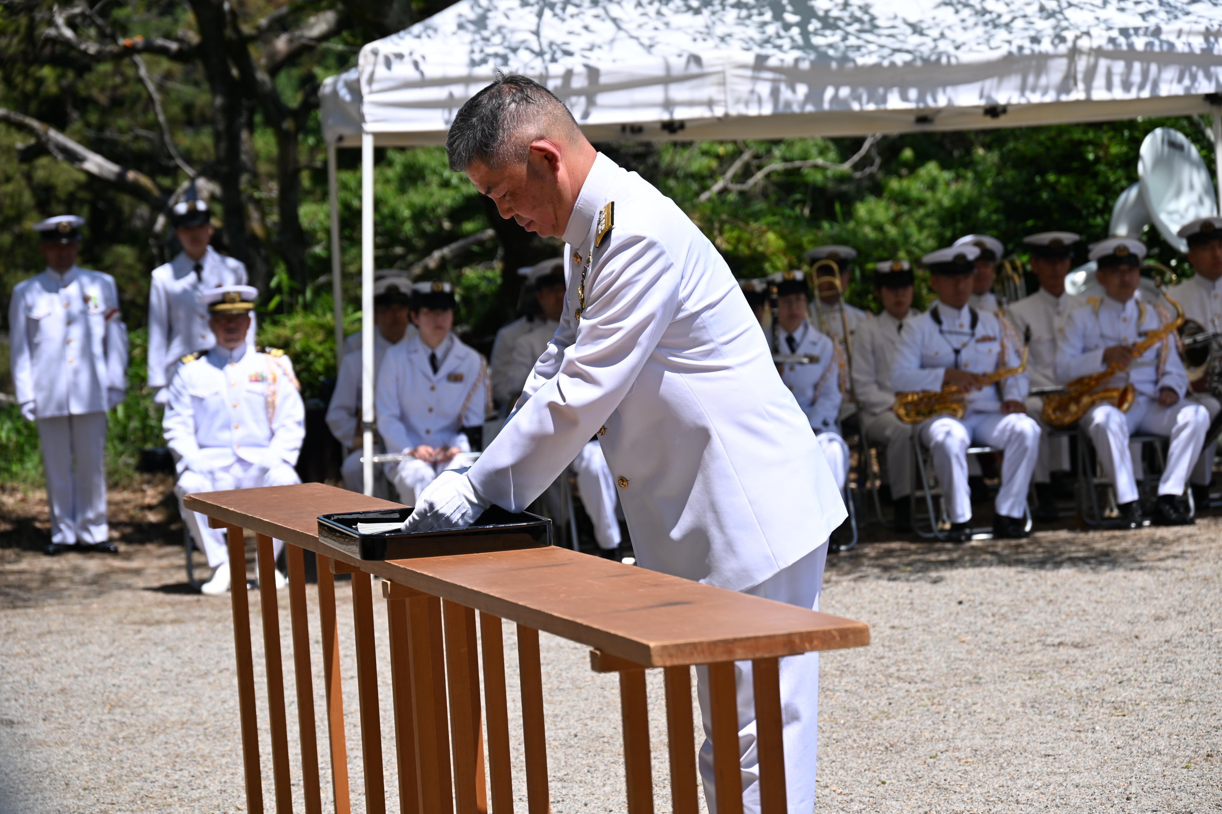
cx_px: 611
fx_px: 3564
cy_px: 407
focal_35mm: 105
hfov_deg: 19.5
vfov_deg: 13.0
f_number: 6.3
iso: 100
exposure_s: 1/500
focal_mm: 105
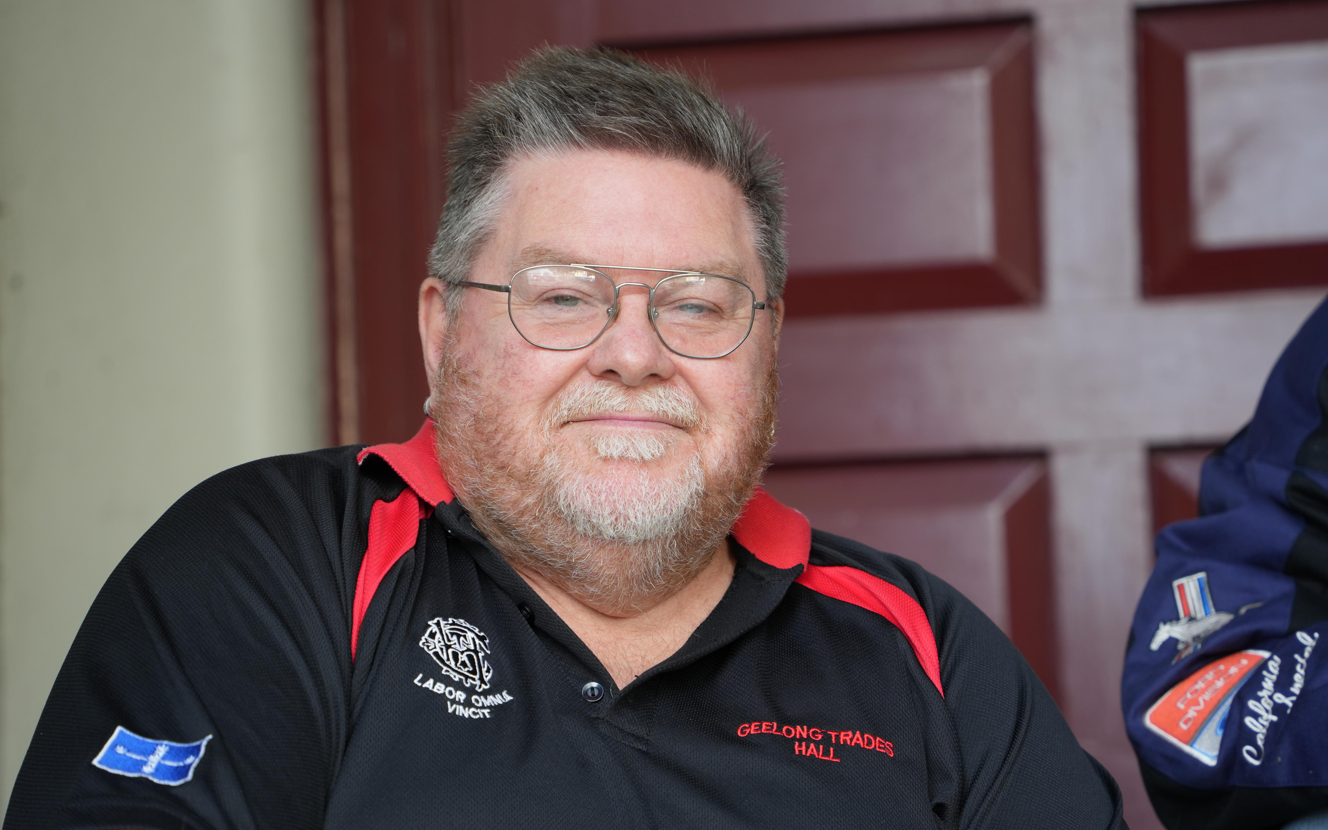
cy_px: 443
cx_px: 664
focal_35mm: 142
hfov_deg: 14.7
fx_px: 5140
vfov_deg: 9.2
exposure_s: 1/100
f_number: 5
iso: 500
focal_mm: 139
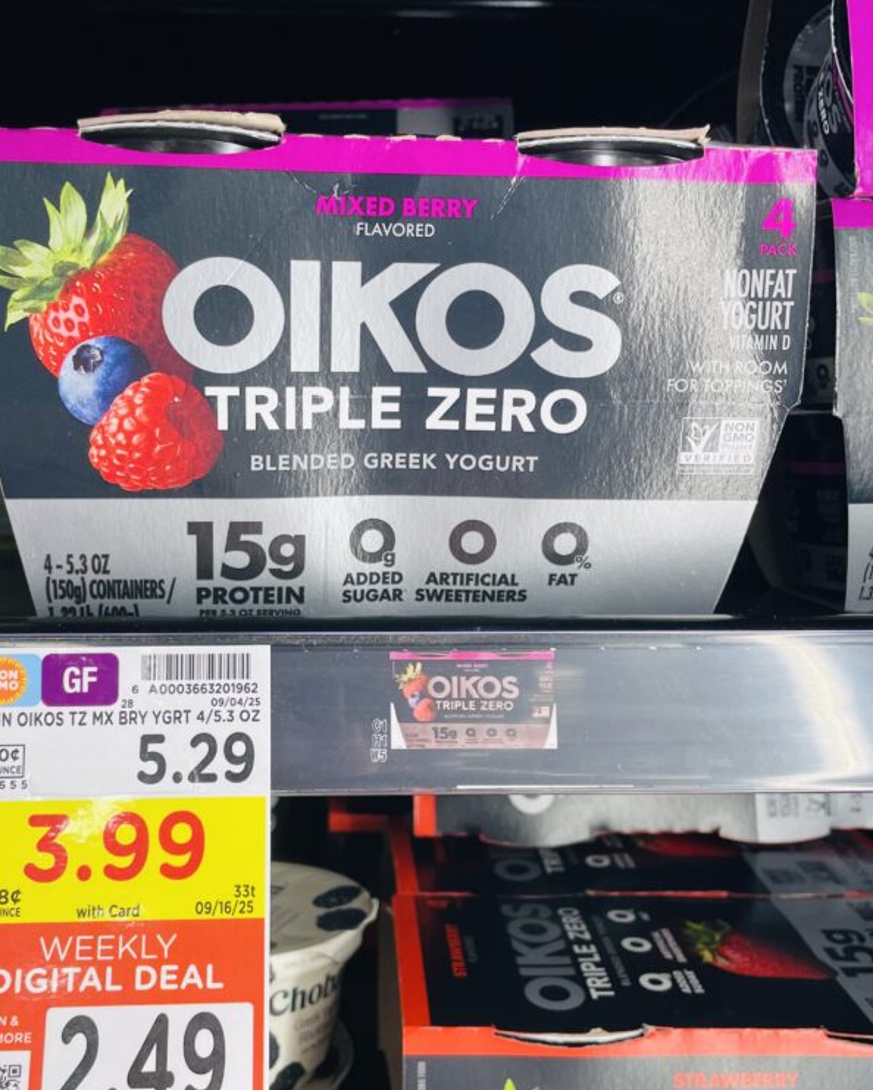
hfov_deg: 42.0
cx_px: 350
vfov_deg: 51.5
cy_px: 588
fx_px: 1130
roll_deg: -0.3
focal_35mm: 35
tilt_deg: -5.9
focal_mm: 4.2
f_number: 1.6
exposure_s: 1/121
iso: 64
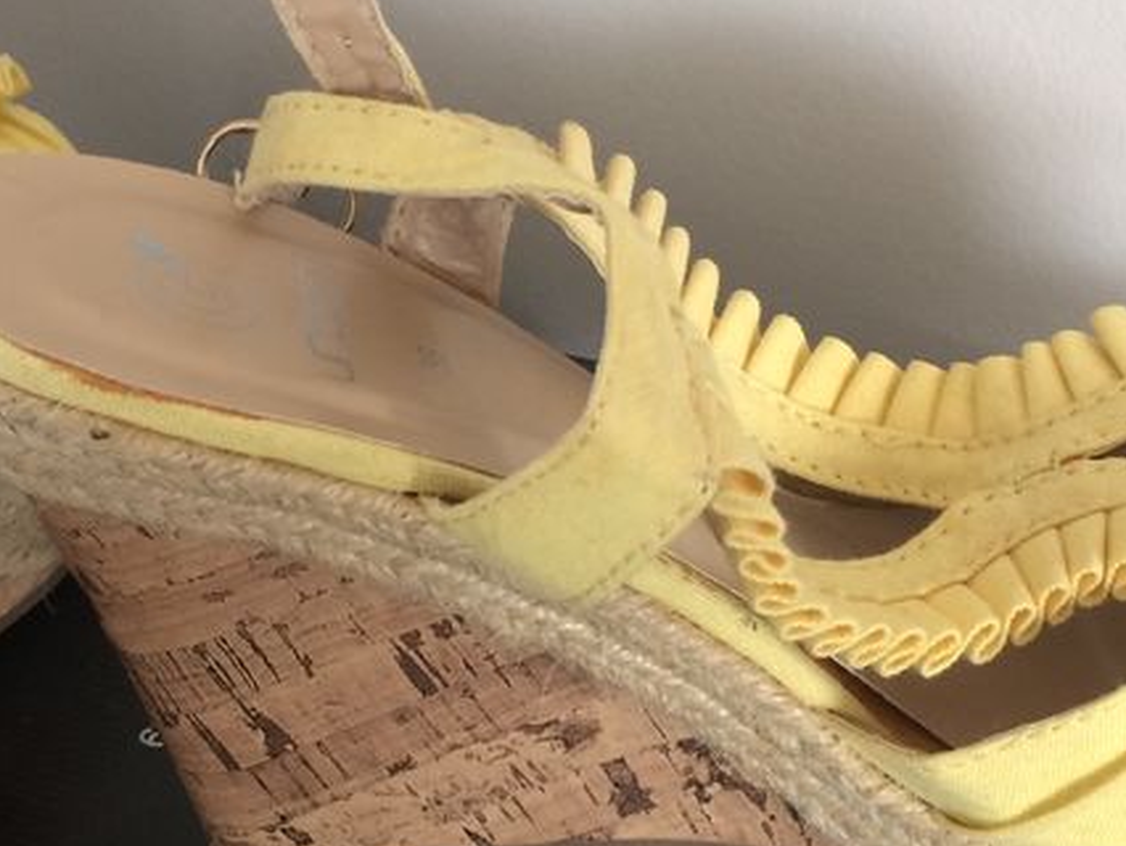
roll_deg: +3.6
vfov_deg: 21.6
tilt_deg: -40.9
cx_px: 428
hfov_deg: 28.4
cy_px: 558
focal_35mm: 68
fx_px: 2213
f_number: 2.2
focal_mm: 4.15
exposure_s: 1/33
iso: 125
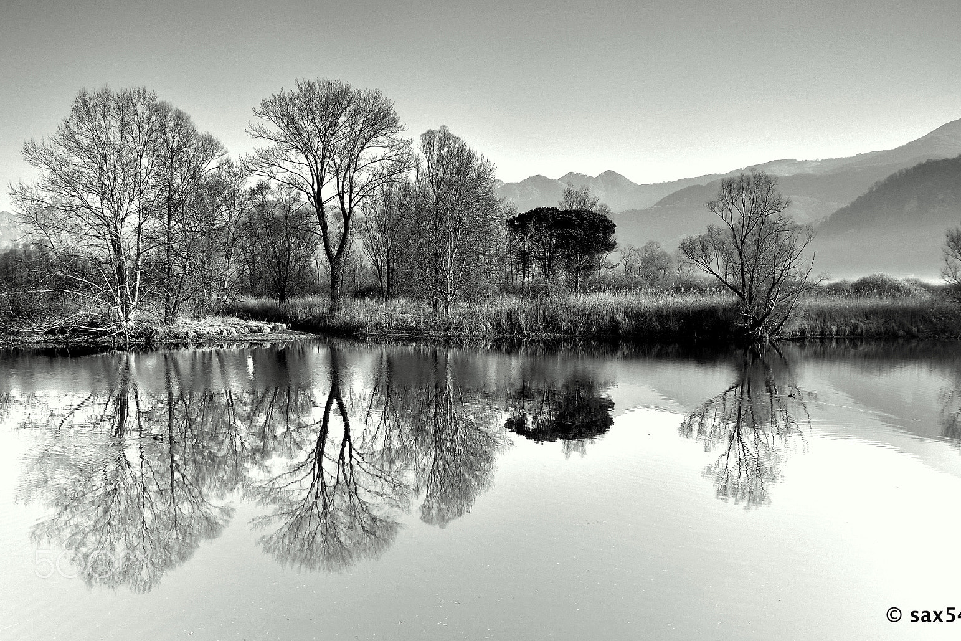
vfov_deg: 46.4
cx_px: 494
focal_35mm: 28
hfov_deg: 65.5
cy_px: 314
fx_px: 747
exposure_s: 1/25
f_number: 5.6
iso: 100
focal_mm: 18
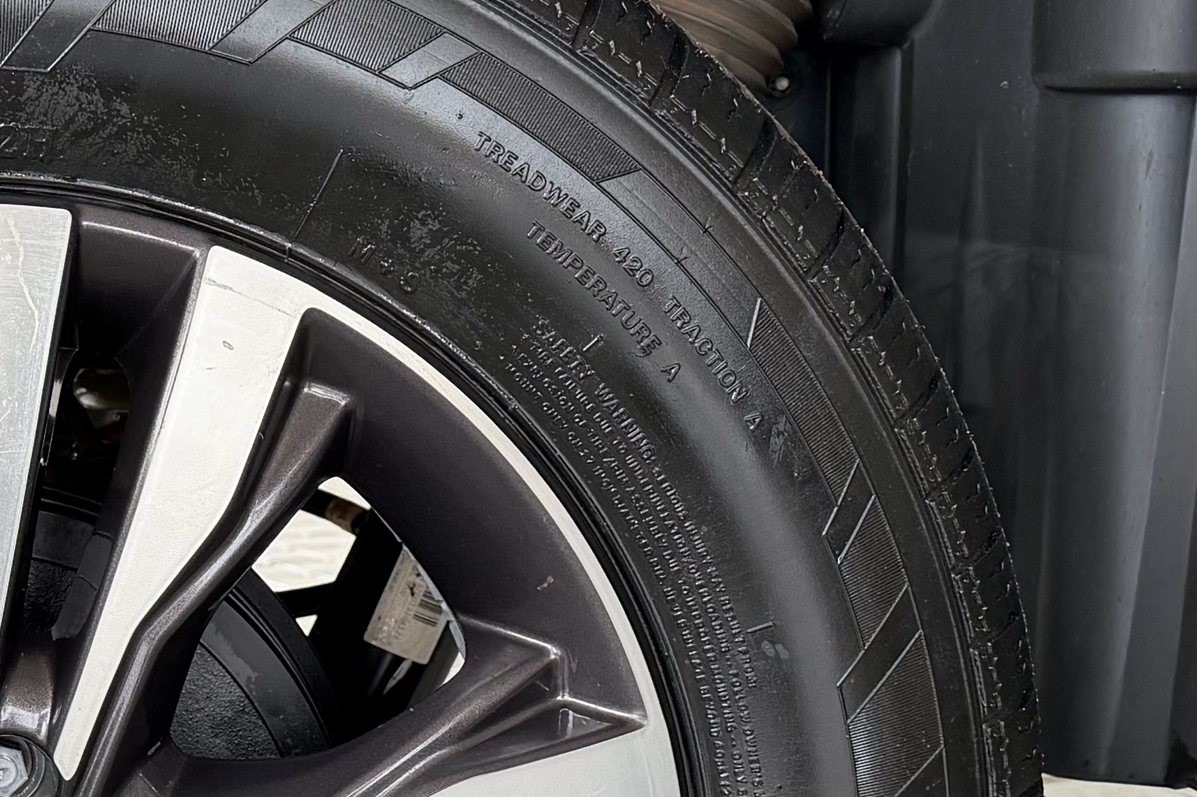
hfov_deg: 23.8
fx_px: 2693
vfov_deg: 16.4
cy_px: 862
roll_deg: -1.4
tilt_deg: -15.9
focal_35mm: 81
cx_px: -47
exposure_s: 1/121
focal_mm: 6.76
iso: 200
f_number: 1.78
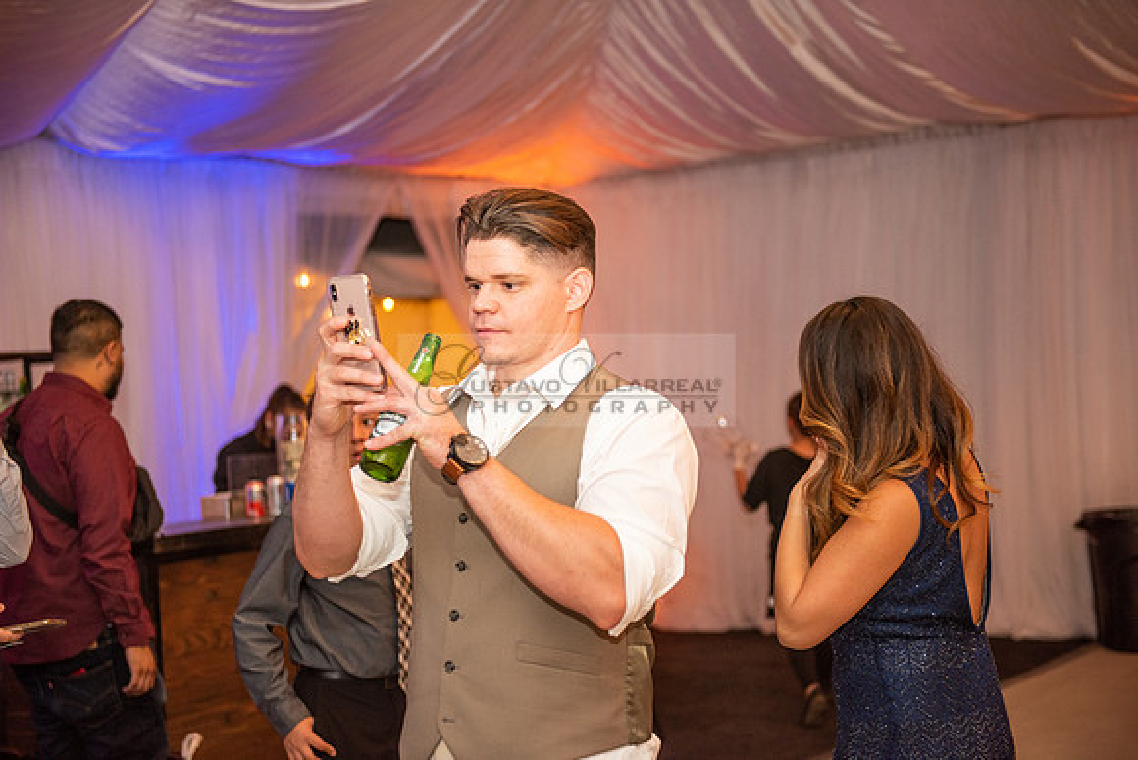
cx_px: 569
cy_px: 380
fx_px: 1771
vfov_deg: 24.2
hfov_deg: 35.6
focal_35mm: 56
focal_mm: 56
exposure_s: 1/160
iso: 1000
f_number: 2.8
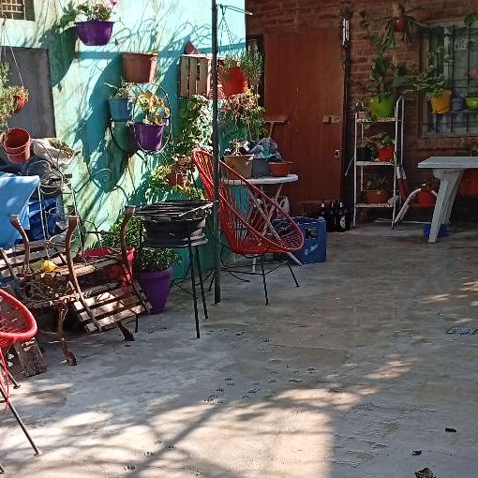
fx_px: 875
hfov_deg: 30.5
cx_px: 191
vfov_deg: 30.3
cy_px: 327
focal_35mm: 56
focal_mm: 3.98
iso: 50
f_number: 1.8
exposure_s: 1/163
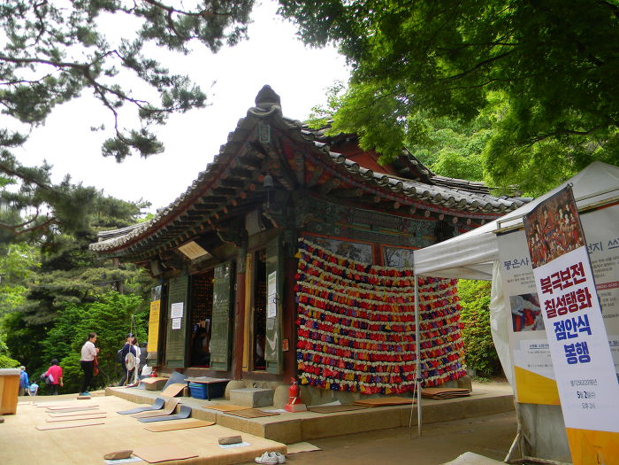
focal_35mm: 28
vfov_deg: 49.7
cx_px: 310
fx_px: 501
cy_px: 232
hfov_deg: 63.4
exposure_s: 1/135
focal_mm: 5
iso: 80
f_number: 3.5
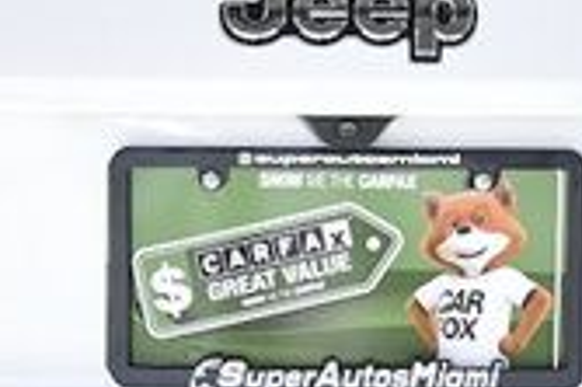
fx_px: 2972
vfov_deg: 7.4
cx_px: 352
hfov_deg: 11.2
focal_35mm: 184
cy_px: 176
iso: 1250
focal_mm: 20
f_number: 4
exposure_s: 1/2500
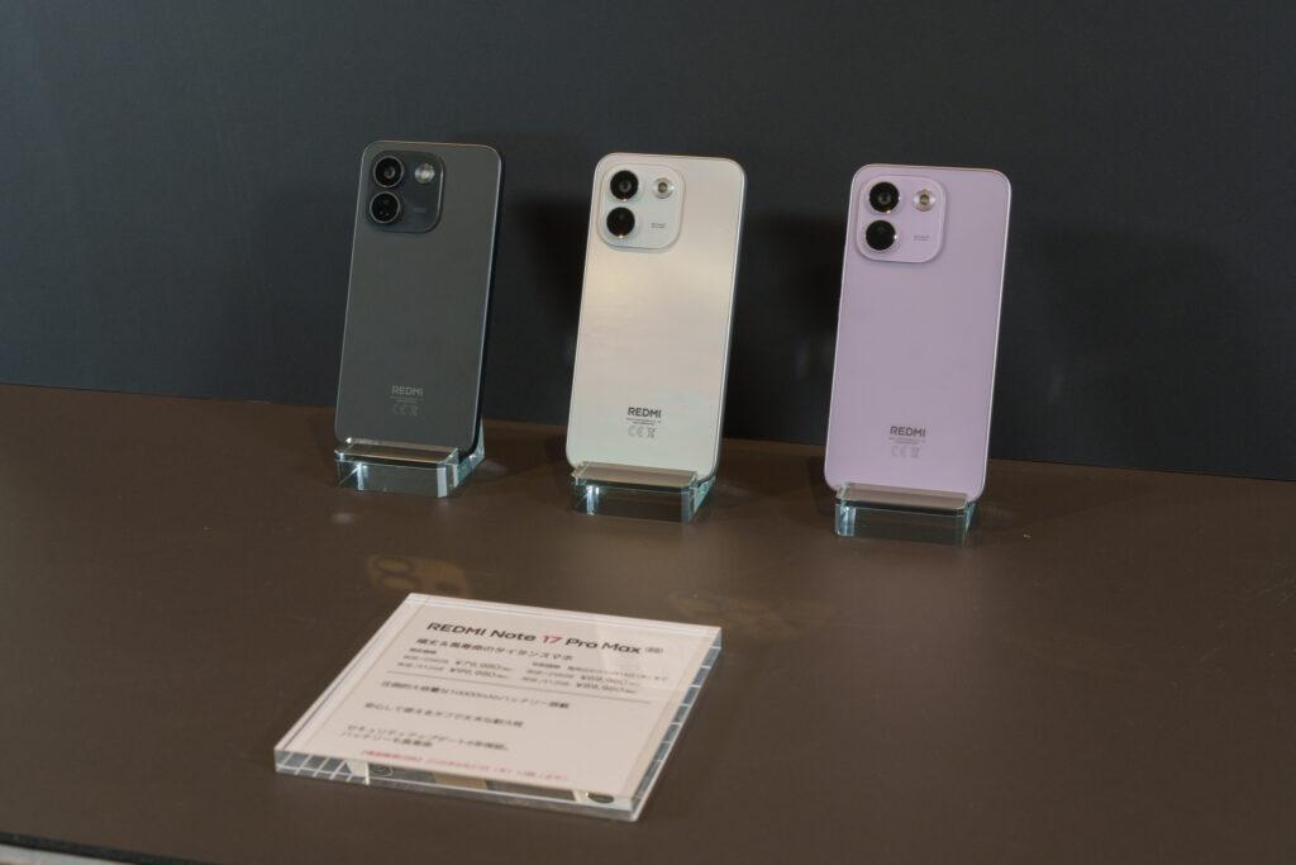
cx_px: 648
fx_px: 1872
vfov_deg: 26.0
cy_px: 432
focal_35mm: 52
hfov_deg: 38.2
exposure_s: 1/25
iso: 400
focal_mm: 52
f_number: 9
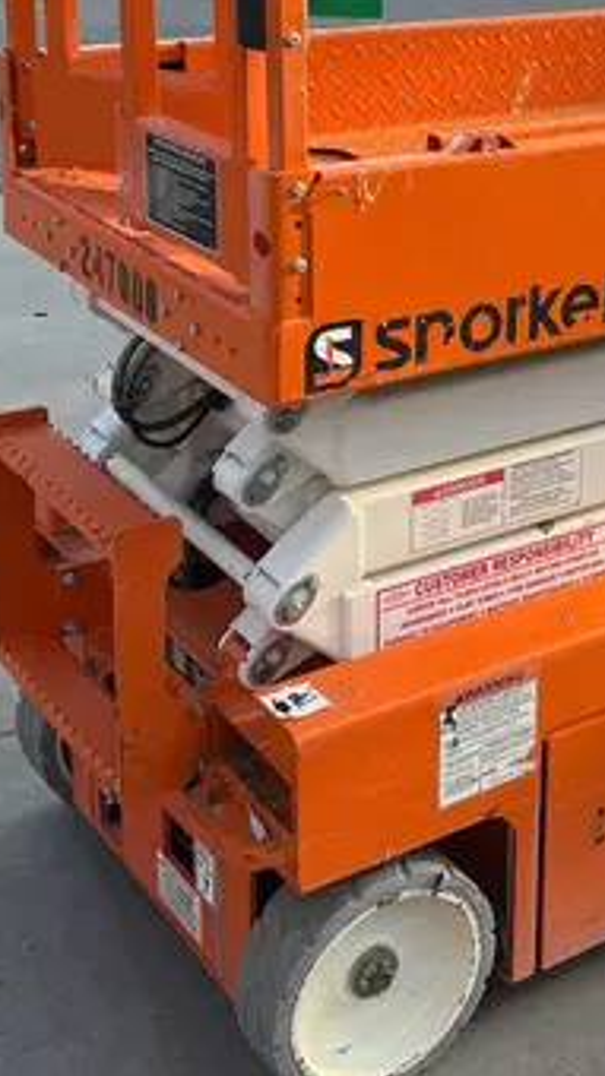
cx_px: 665
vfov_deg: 33.4
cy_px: 217
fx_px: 1741
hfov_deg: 18.9
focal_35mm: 61
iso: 50
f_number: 1.6
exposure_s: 1/821
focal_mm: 5.1
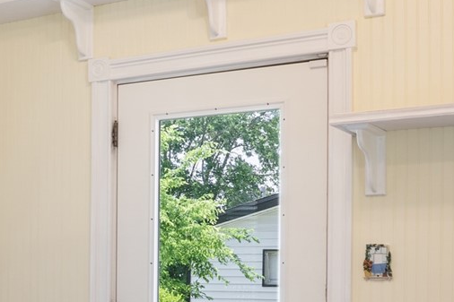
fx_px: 920
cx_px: -17
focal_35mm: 73
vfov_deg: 18.2
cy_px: 306
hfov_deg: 26.0
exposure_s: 1/2
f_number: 10
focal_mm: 17
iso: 400
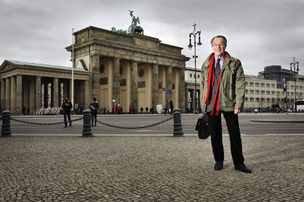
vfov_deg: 38.8
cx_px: 152
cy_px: 101
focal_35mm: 34
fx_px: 287
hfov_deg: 55.8
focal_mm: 34
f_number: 7.1
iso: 250
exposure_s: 1/250
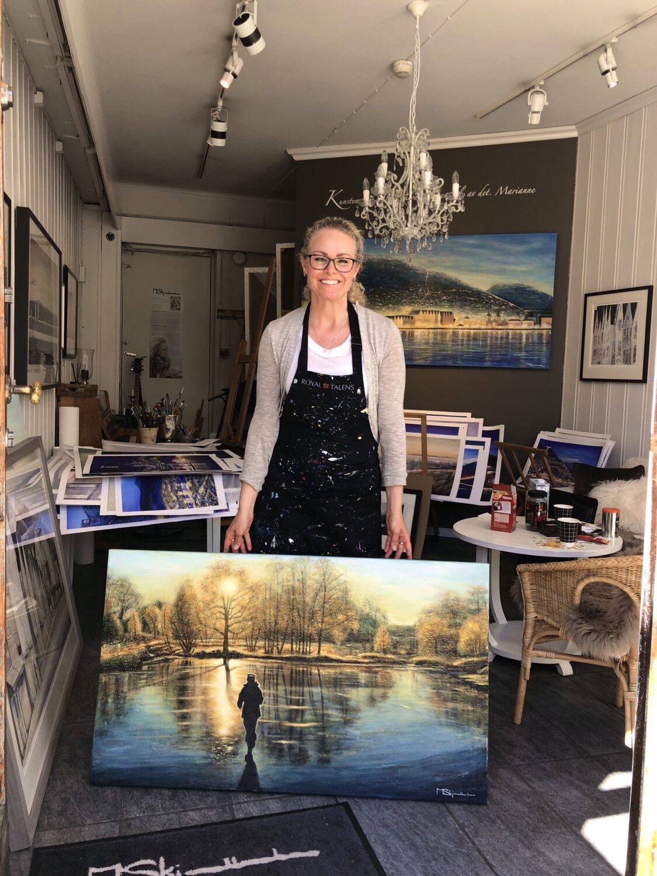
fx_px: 709
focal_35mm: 28
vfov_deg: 63.4
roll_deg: -2.8
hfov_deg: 49.7
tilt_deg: -3.7
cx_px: 328
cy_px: 438
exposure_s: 1/131
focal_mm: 4
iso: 20
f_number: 1.8
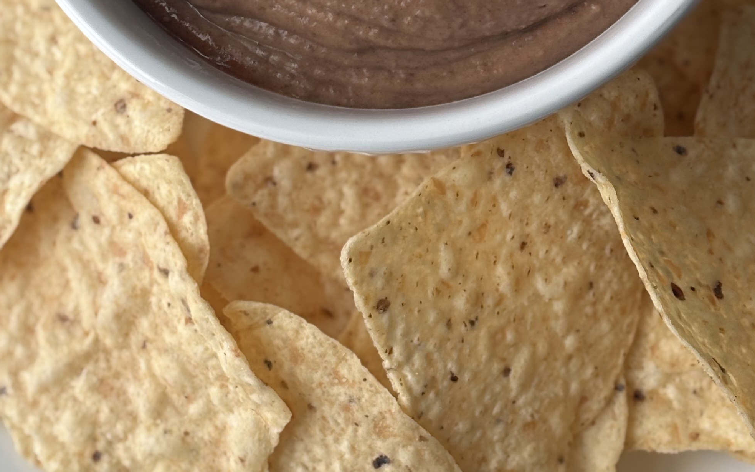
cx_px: 447
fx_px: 2325
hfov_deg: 18.4
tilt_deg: -80.5
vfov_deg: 11.5
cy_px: 34
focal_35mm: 113
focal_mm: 5.96
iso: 32
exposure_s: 1/121
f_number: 1.6
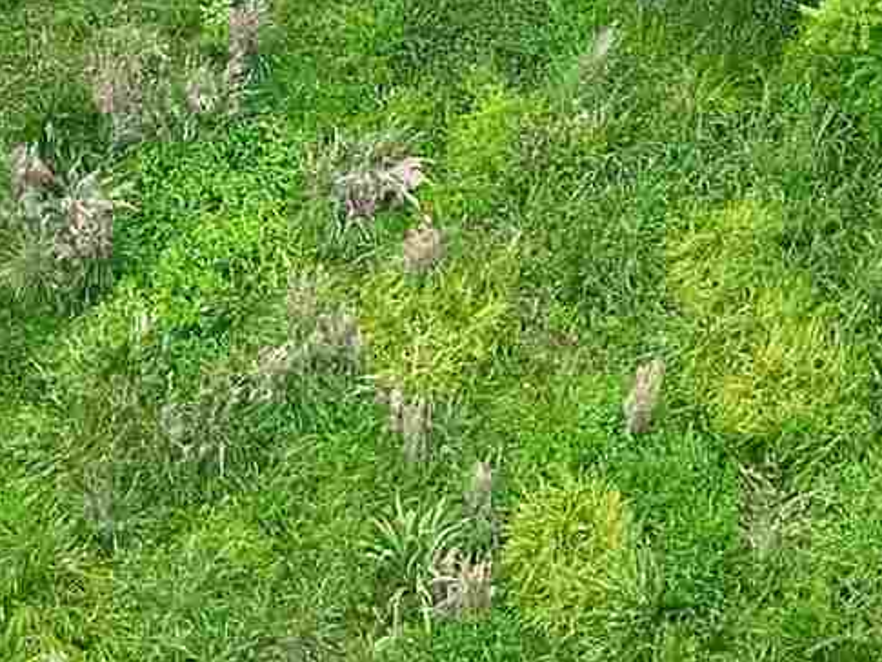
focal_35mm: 152
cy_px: -1138
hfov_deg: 12.9
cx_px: 666
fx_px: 3874
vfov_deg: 8.6
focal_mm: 6.72
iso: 150
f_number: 1.7
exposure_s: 1/640
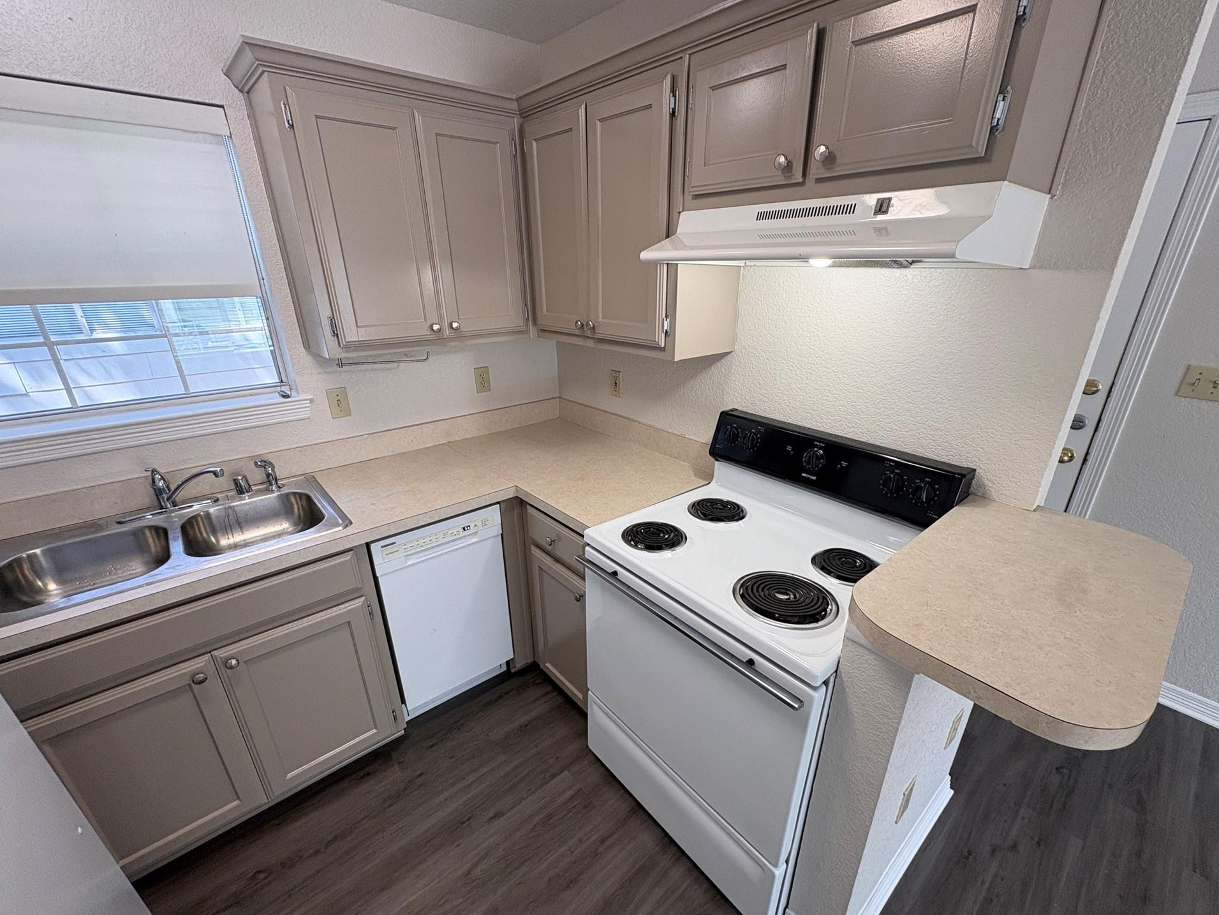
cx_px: 623
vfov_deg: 81.7
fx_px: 528
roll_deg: -0.5
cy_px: 486
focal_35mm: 15
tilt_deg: -22.1
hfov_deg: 98.1
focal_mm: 2.22
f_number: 2.2
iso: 100
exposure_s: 1/120
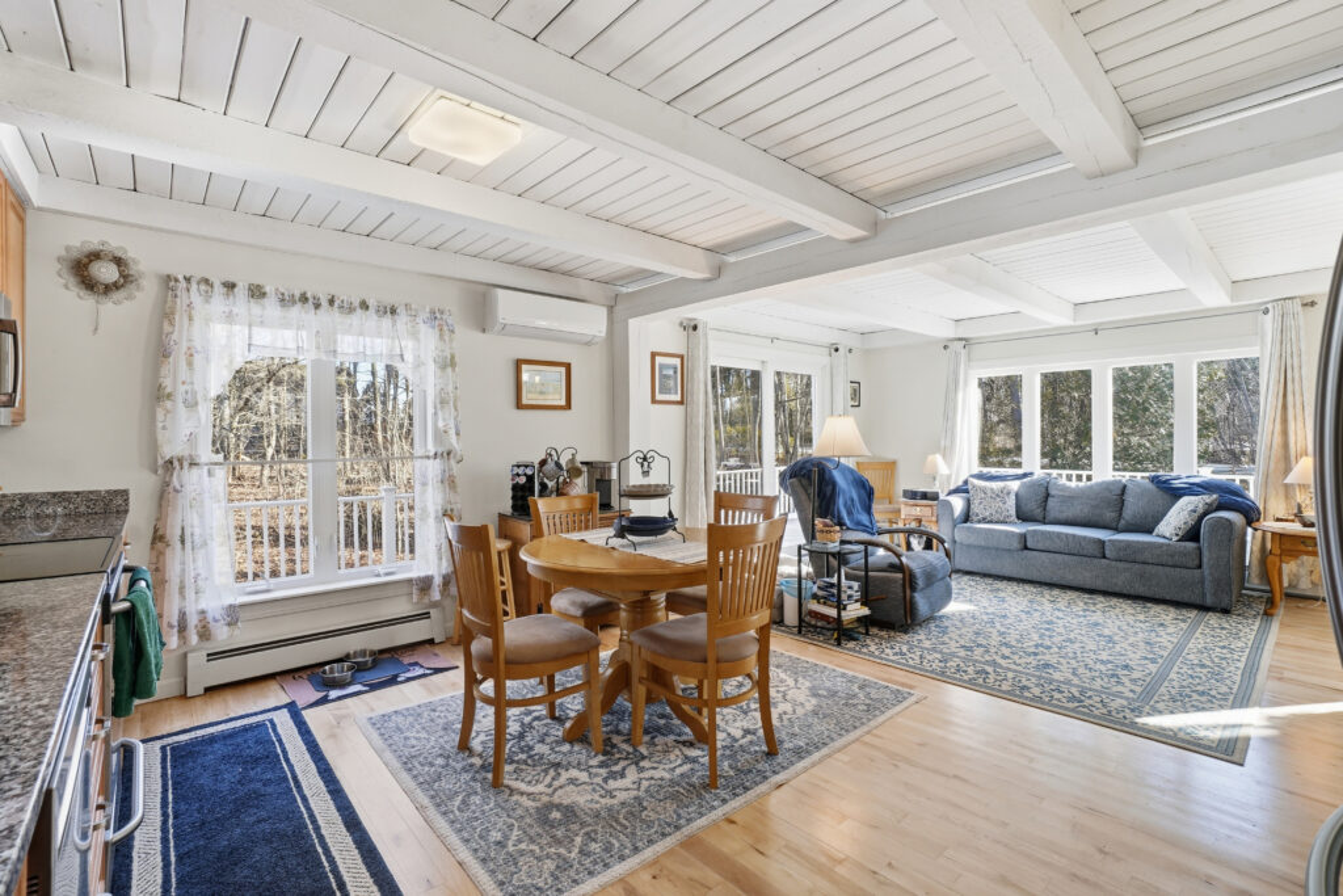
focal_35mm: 15
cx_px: 672
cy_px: 448
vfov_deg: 77.3
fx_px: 560
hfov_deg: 100.4
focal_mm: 10
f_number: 11
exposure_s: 1/200
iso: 100
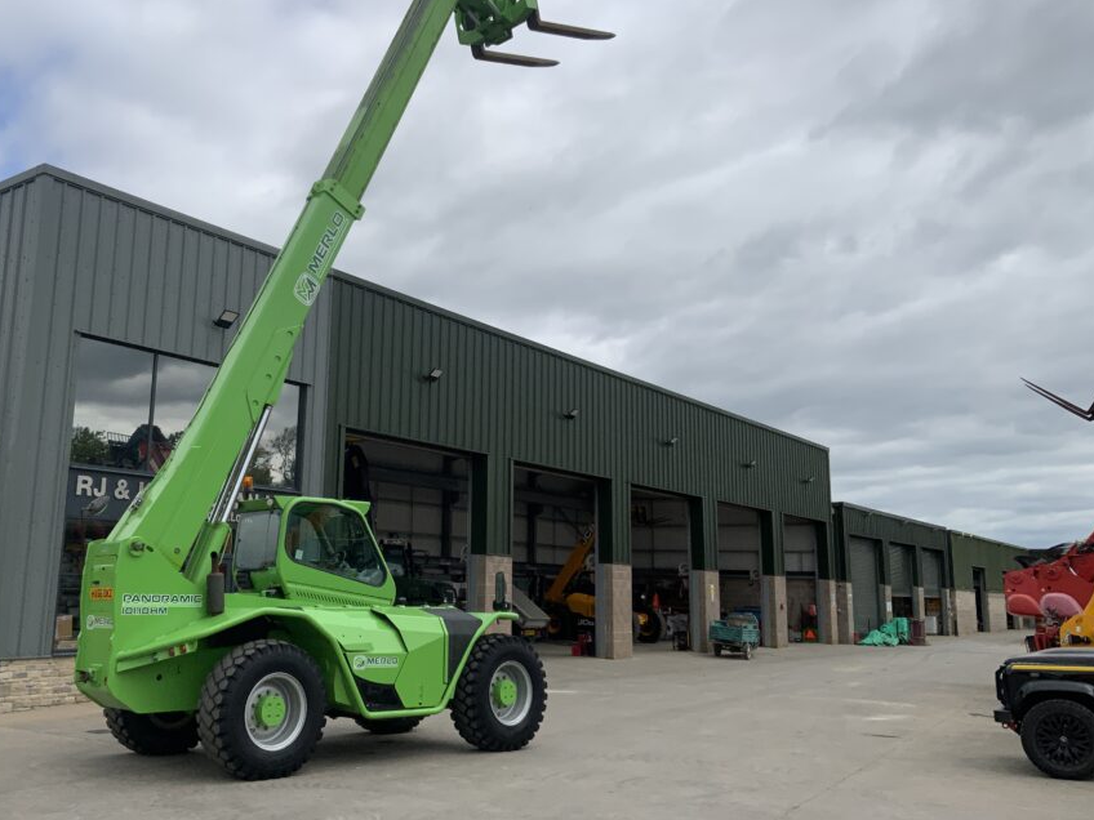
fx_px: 1106
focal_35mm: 35
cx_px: 439
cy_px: 367
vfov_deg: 40.6
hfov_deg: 52.3
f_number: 1.8
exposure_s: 1/2801
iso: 20
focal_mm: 3
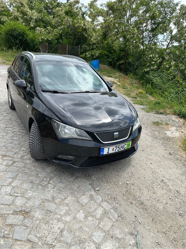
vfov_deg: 71.6
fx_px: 172
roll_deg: -3.3
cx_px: 93
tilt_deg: -19.6
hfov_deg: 56.8
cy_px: 124
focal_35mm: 24
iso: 80
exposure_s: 1/3356
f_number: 1.78
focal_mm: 6.86
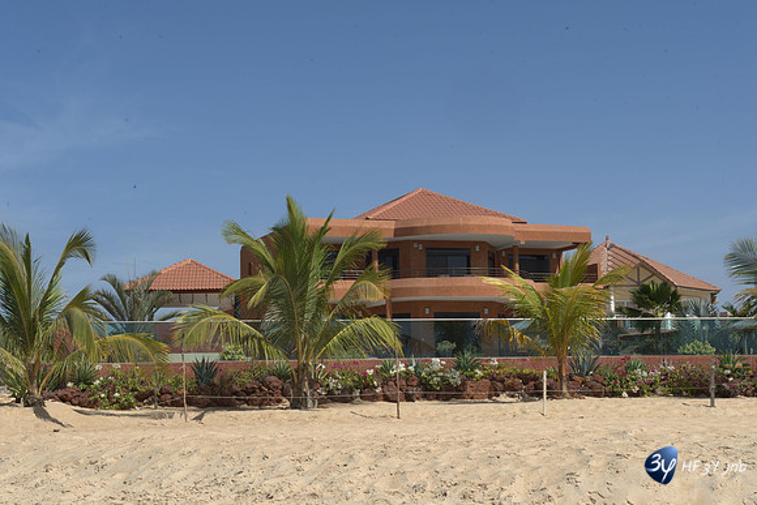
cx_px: 378
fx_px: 1220
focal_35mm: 58
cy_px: 252
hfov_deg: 34.5
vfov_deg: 23.4
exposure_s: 1/125
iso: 200
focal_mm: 58
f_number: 14
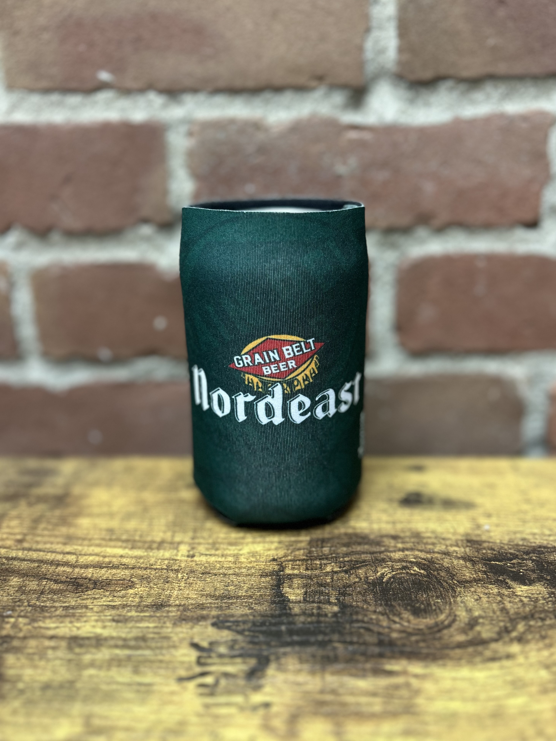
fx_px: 578
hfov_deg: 51.3
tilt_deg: -17.4
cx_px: 288
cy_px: 356
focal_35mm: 27
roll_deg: +0.9
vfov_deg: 65.3
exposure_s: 1/60
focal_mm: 5.7
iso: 200
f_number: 1.5
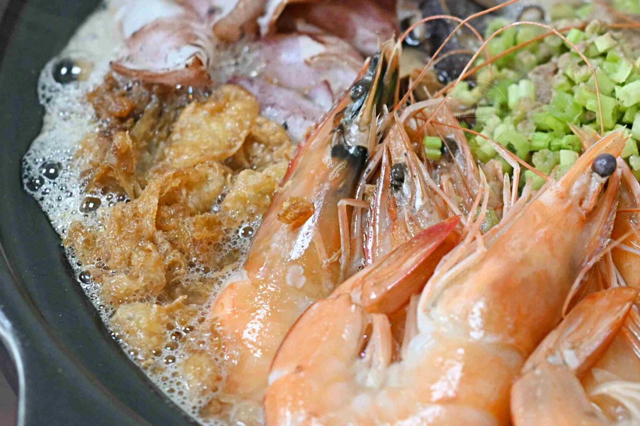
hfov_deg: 13.6
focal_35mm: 149
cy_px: 245
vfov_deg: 9.2
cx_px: 625
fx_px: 2648
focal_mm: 50
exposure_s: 1/200
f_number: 3.5
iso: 1000
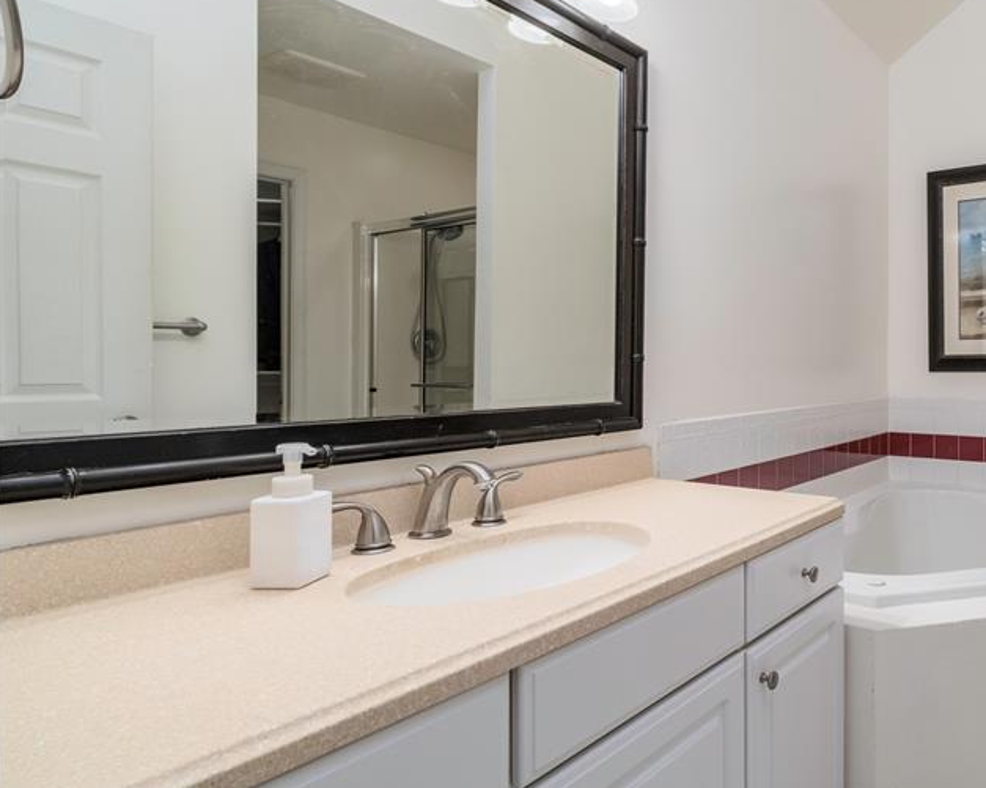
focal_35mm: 23
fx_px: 671
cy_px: 337
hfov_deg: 65.5
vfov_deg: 60.6
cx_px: 800
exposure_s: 1/250
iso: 800
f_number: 8
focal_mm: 10
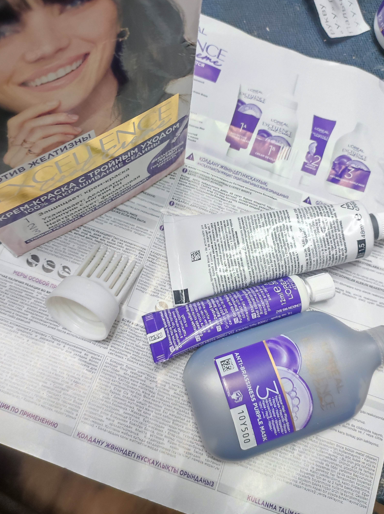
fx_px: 430
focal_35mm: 29
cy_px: 242
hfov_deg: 48.2
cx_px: 195
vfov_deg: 61.7
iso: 1886
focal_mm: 4.7
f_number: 1.79
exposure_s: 1/25
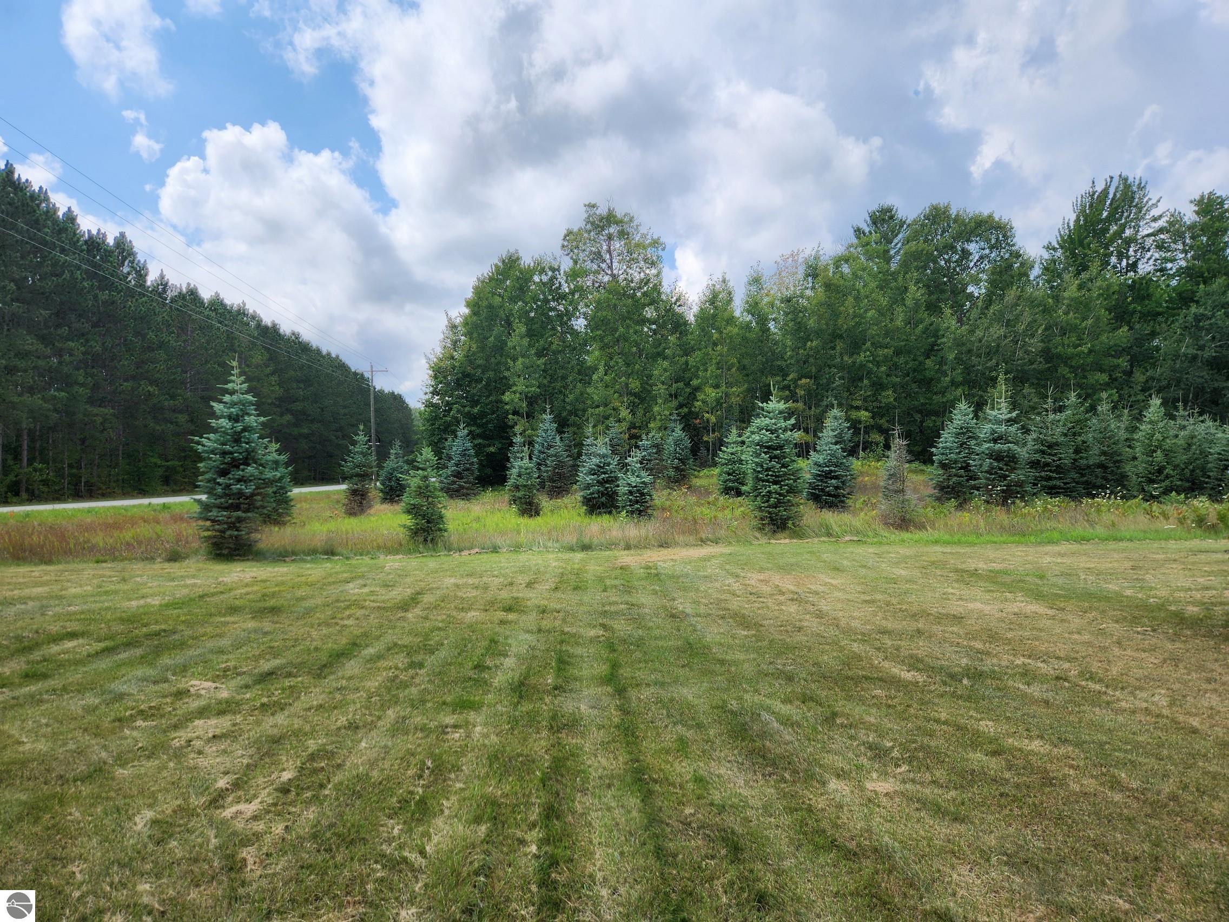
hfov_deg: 73.9
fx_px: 817
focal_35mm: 23
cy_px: 461
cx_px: 614
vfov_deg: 58.9
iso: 20
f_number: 1.8
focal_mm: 5.4
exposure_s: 1/2410
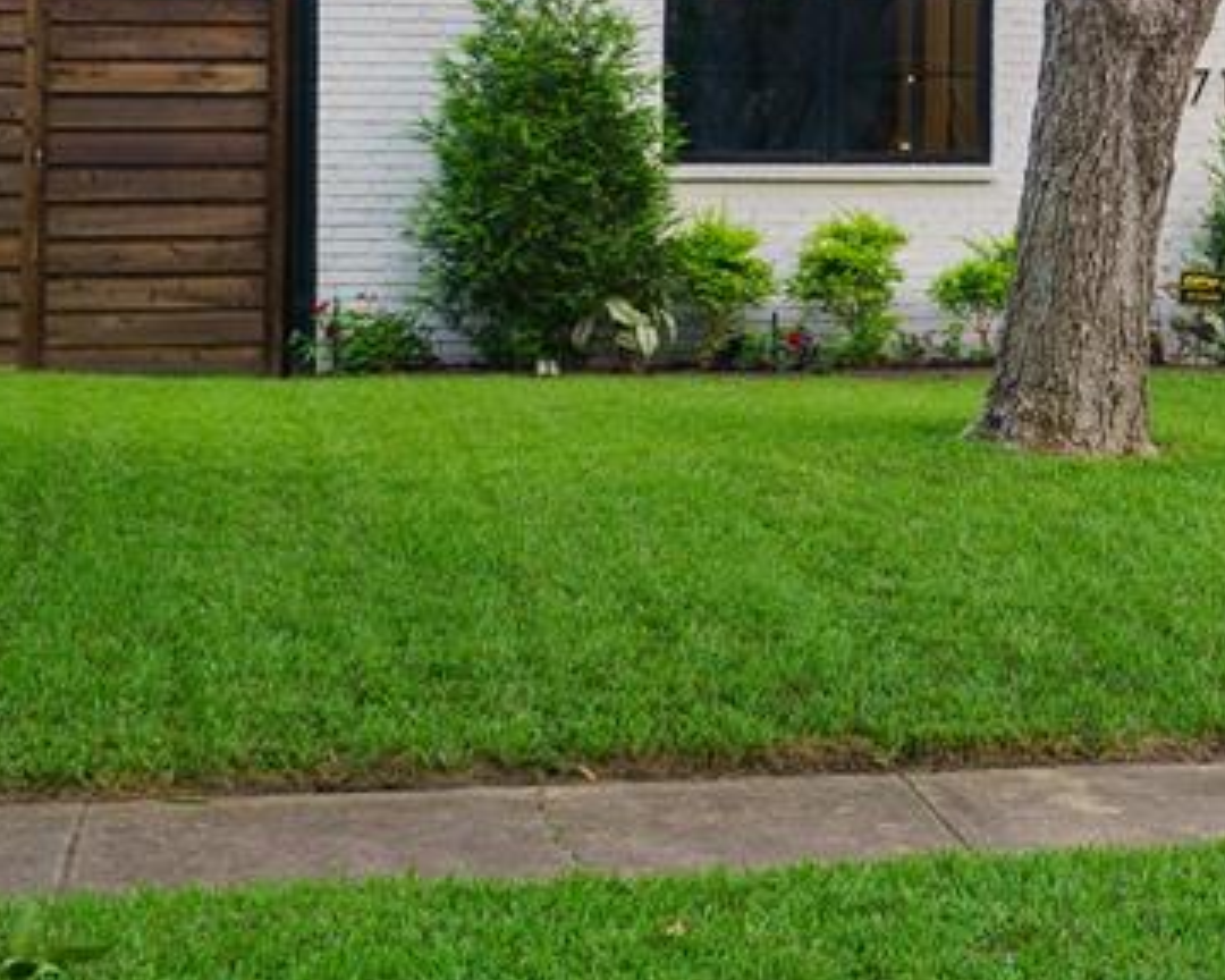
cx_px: 1562
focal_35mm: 80
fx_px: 2900
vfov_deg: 18.6
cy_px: -31
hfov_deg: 21.7
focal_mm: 20
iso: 320
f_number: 5.6
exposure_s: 1/8
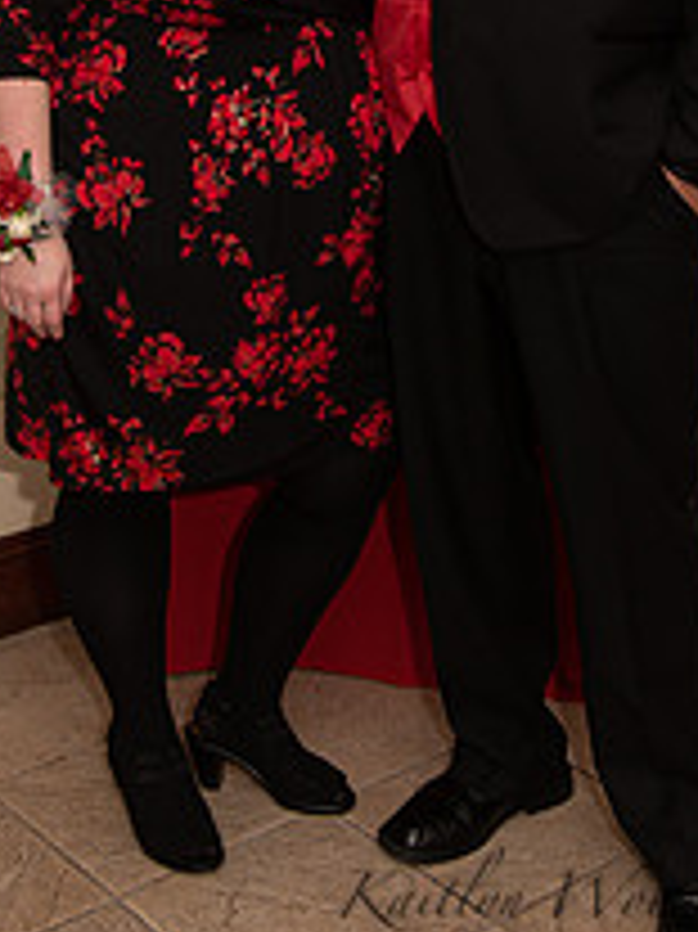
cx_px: 423
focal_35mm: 71
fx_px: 1911
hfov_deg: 20.7
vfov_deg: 25.9
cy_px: -18
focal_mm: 34
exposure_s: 1/200
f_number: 4
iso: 800
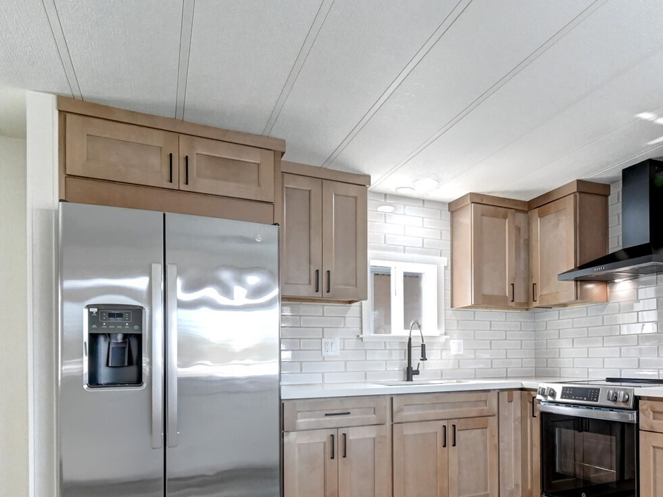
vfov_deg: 52.8
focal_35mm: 25
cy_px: 363
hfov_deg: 67.6
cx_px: 439
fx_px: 479
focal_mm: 10
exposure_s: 1/10
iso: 3200
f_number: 11
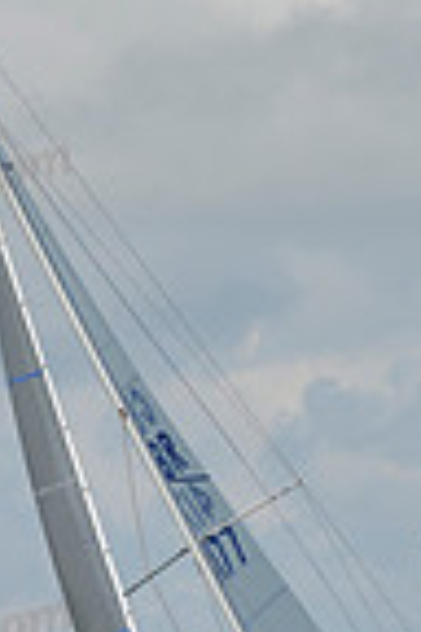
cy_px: 391
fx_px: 14102
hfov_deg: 1.7
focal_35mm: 804
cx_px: 300
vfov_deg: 2.6
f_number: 7.1
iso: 200
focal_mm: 200
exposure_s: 1/1000
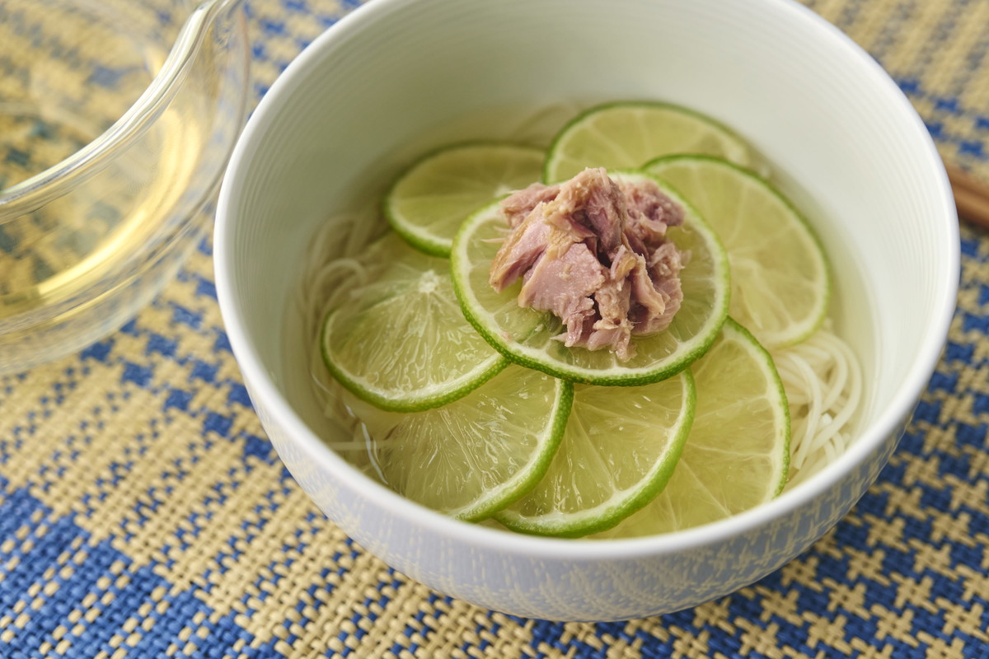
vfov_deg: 20.0
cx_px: 494
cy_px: 330
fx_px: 1868
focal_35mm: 68
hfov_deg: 29.7
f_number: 5
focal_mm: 68
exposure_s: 1/250
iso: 800
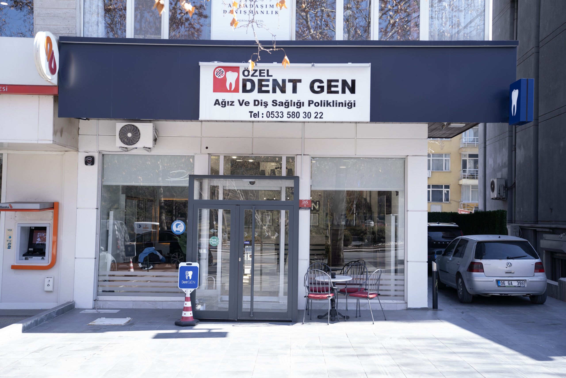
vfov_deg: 32.6
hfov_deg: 47.4
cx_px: 283
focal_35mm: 41
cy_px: 189
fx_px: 645
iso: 64
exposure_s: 1/160
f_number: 2.8
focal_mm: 41
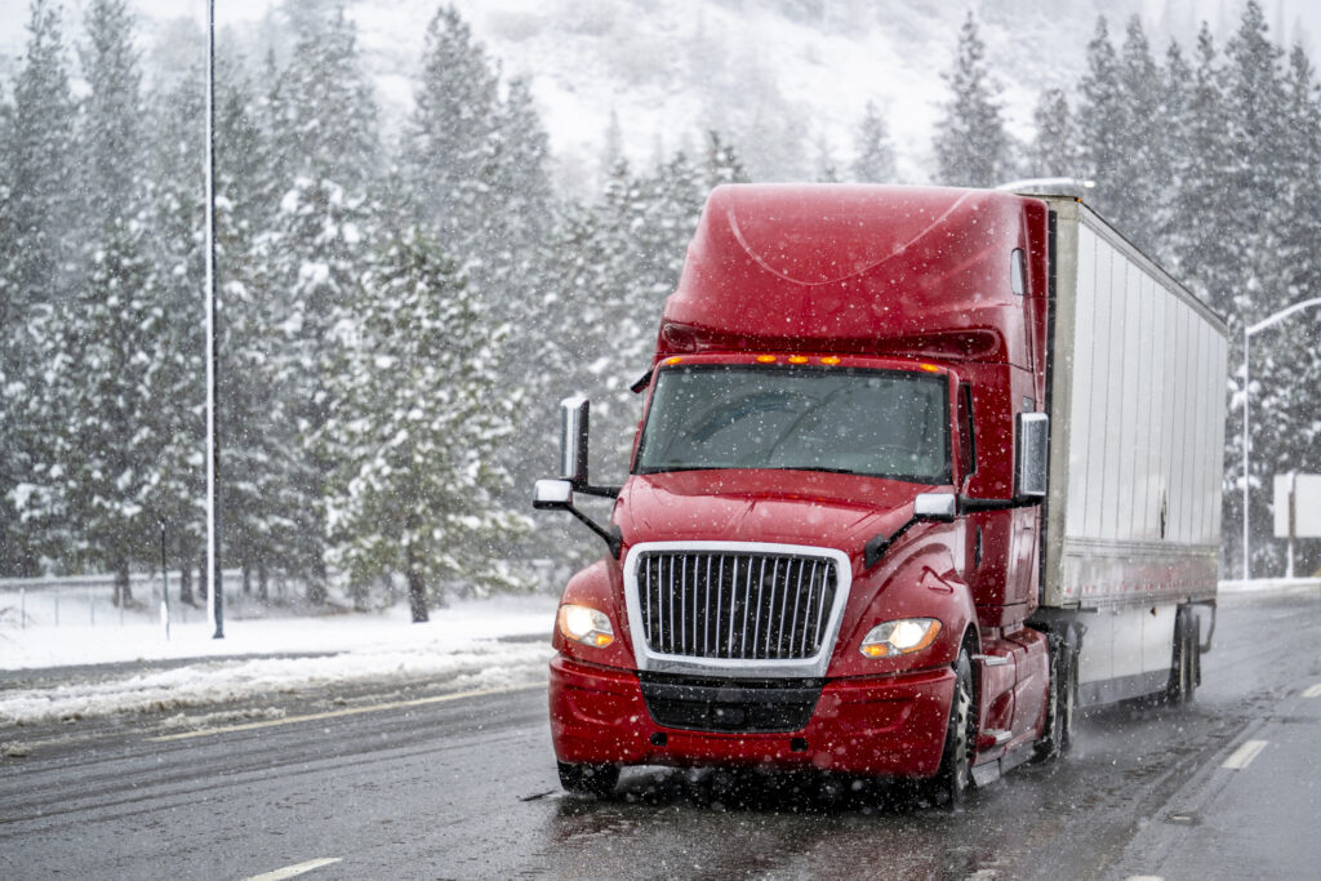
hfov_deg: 19.5
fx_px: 3853
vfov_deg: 13.0
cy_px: 440
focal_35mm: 105
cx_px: 660
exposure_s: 1/2000
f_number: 2.8
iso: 160
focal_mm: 105
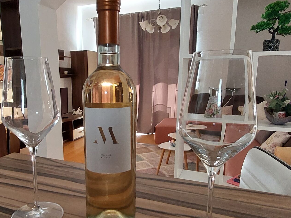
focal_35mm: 29
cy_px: 122
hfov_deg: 60.8
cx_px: 108
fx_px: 244
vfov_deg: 48.1
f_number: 2.2
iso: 320
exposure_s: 1/25
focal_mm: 1.74
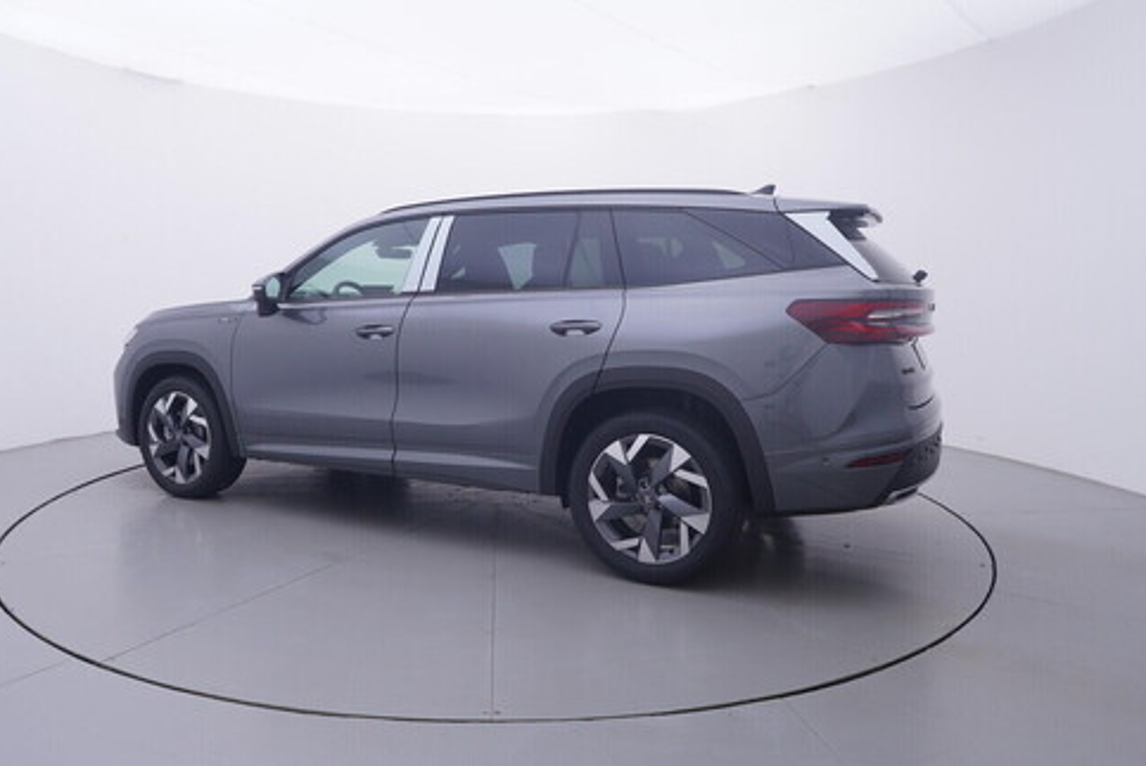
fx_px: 815
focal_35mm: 26
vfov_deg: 50.3
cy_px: 336
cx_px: 504
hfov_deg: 70.0
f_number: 5
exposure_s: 1/80
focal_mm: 15
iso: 200
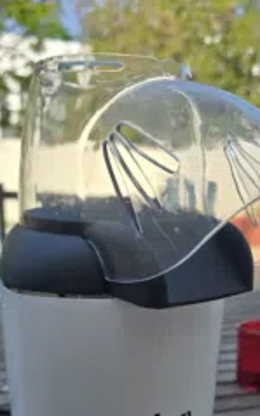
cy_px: 329
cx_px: 162
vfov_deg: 45.9
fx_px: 464
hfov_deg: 31.2
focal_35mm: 41
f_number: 1.7
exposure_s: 1/740
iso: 12
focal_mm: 6.3
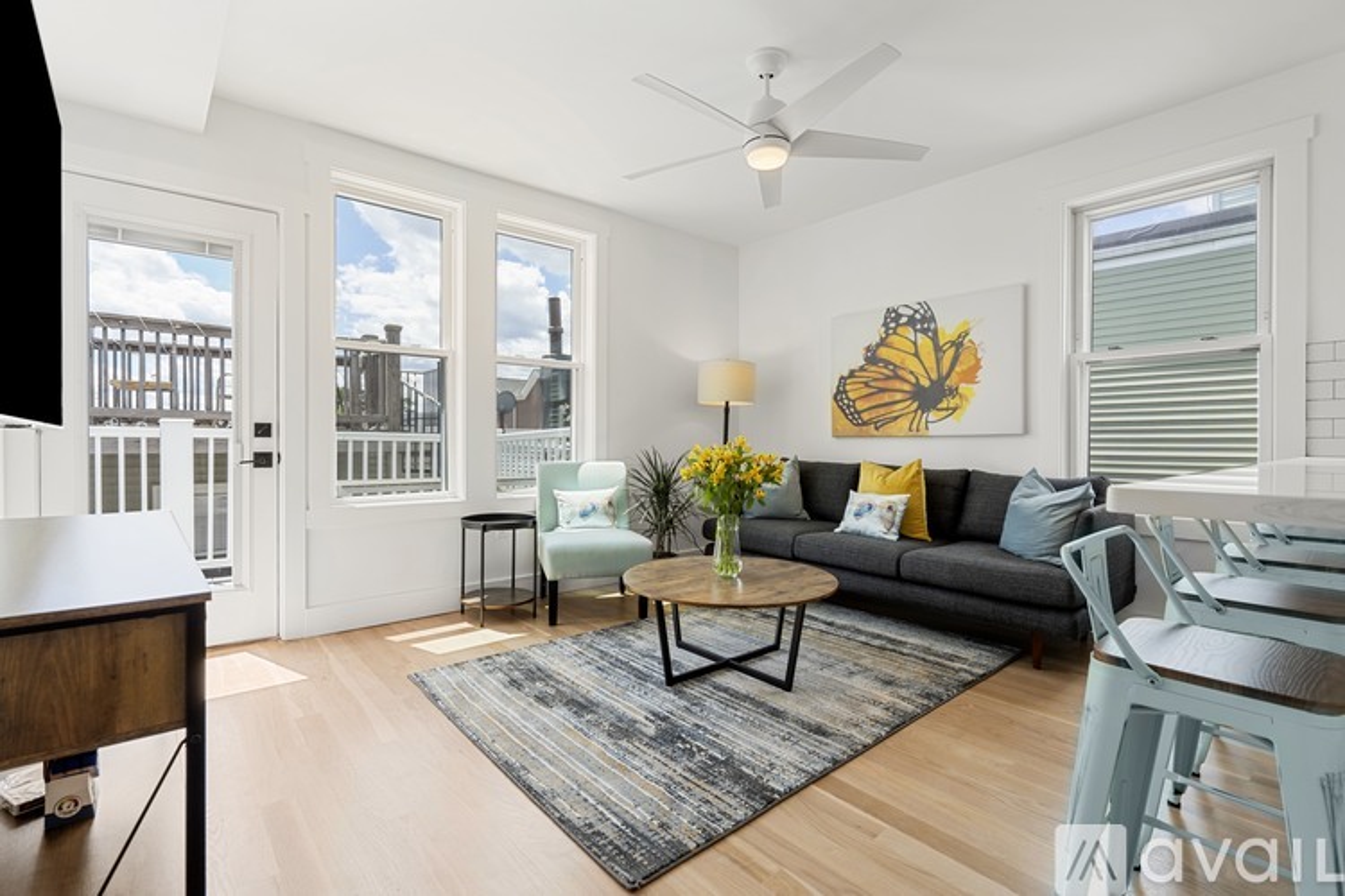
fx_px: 598
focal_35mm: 16
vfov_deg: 73.7
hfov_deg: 96.7
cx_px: 672
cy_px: 448
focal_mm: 16
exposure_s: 1/25
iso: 200
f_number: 7.1
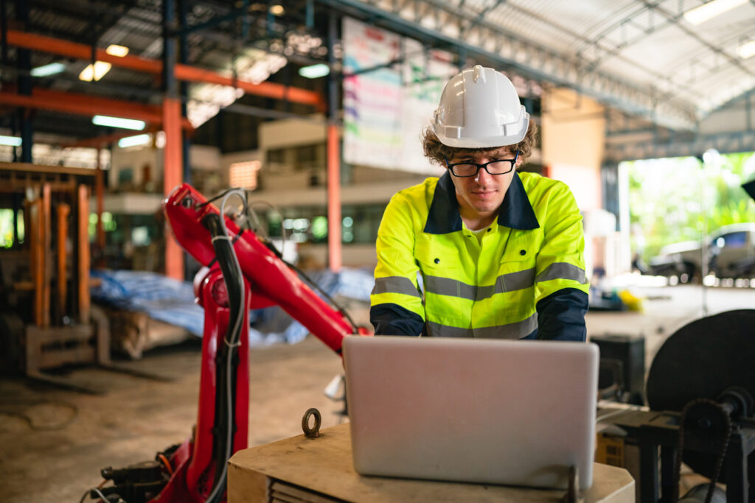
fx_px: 734
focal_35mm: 35
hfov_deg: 54.4
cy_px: 252
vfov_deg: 37.9
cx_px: 378
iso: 1250
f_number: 1.6
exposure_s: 1/1000
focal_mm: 35
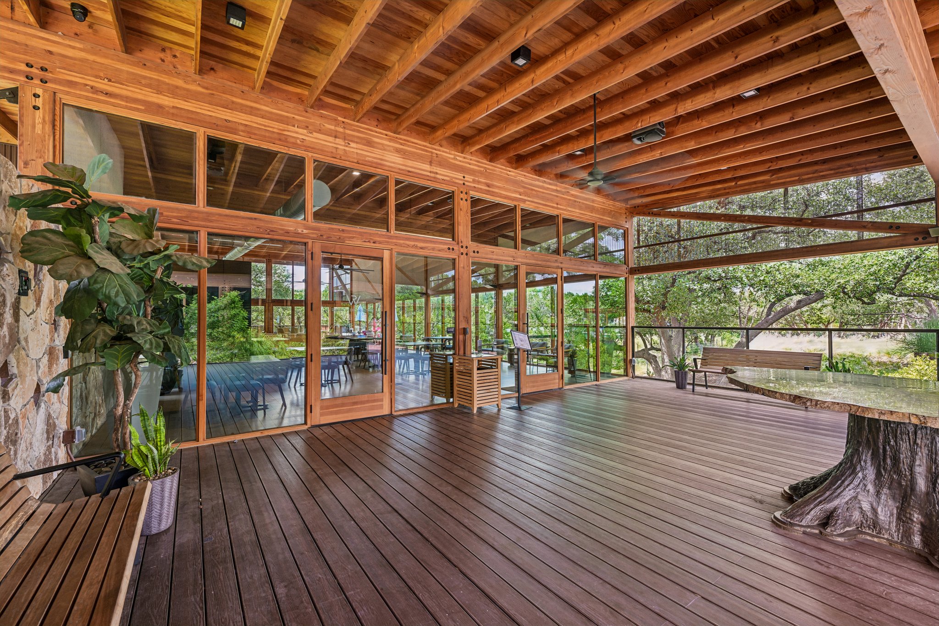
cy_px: 313
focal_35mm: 15
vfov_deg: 77.3
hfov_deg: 100.4
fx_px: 391
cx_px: 470
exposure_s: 1/15
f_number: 6.7
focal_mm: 15
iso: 100
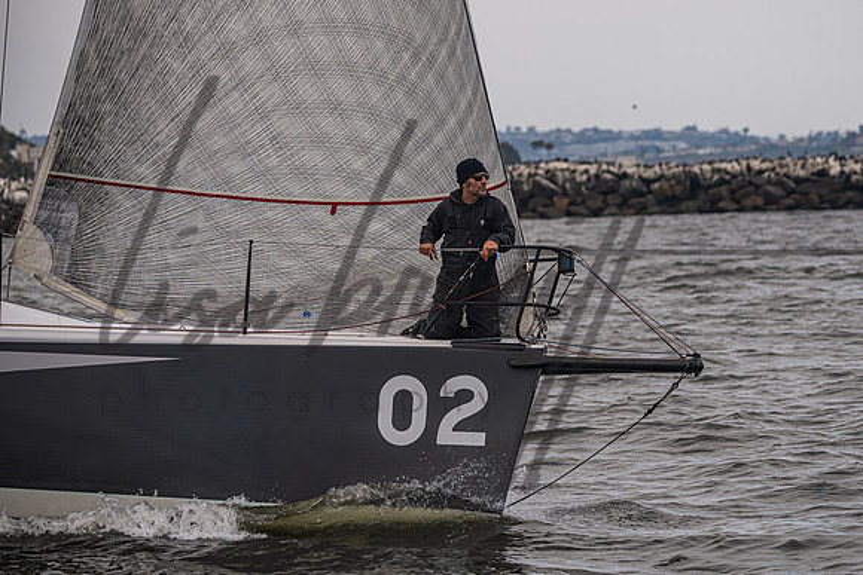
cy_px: 255
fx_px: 5784
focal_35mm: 241
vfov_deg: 5.7
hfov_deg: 8.5
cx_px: 480
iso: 400
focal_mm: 190
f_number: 5.6
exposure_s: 1/1250
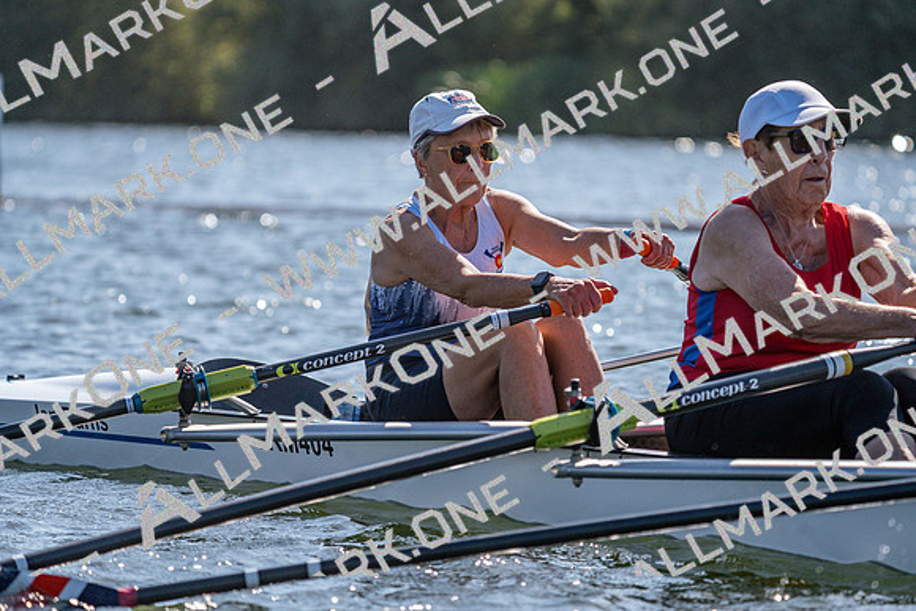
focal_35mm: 250
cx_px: 458
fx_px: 6362
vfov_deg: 5.5
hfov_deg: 8.2
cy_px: 306
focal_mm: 250
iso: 320
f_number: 5.6
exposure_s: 1/2000
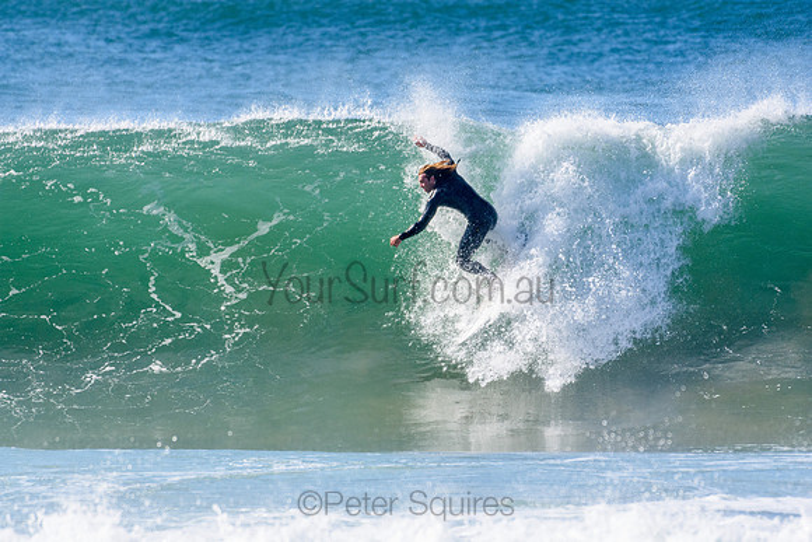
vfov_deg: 1.8
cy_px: 271
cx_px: 406
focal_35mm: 750
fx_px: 16920
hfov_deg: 2.7
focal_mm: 500
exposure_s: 1/2000
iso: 360
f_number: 5.6
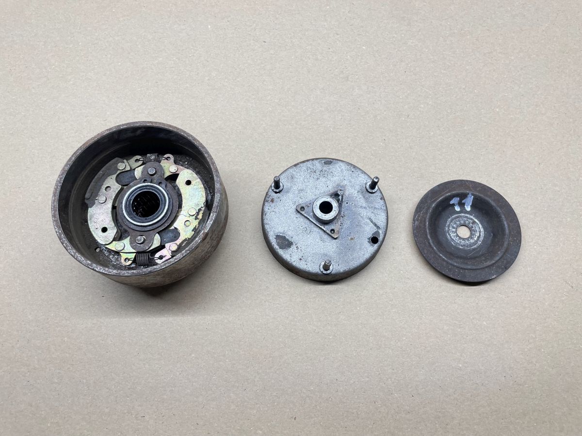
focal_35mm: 26
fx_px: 437
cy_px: 218
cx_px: 291
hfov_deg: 67.3
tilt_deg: -70.7
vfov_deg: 53.1
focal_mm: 4.2
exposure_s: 1/100
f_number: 1.6
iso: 80
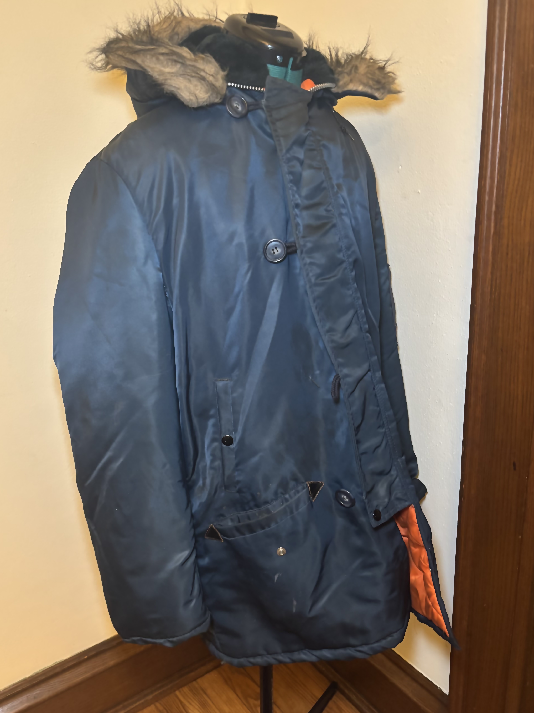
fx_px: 596
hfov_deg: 48.2
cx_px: 239
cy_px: 374
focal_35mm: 29
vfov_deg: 61.6
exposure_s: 1/40
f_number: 1.6
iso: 640
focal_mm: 5.96
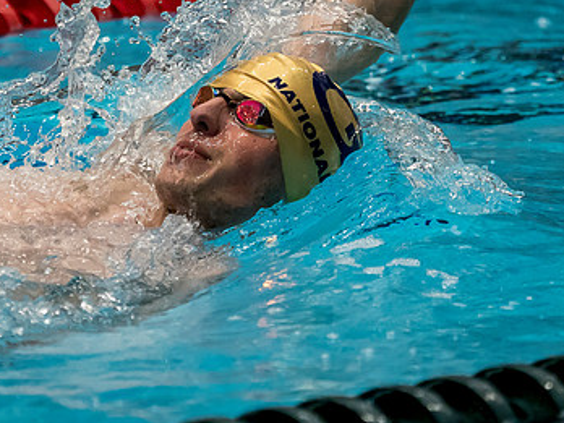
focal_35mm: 654
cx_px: 270
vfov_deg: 2.3
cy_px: 186
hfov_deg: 3.0
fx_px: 10656
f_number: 2.8
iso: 2000
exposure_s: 1/1000
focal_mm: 150
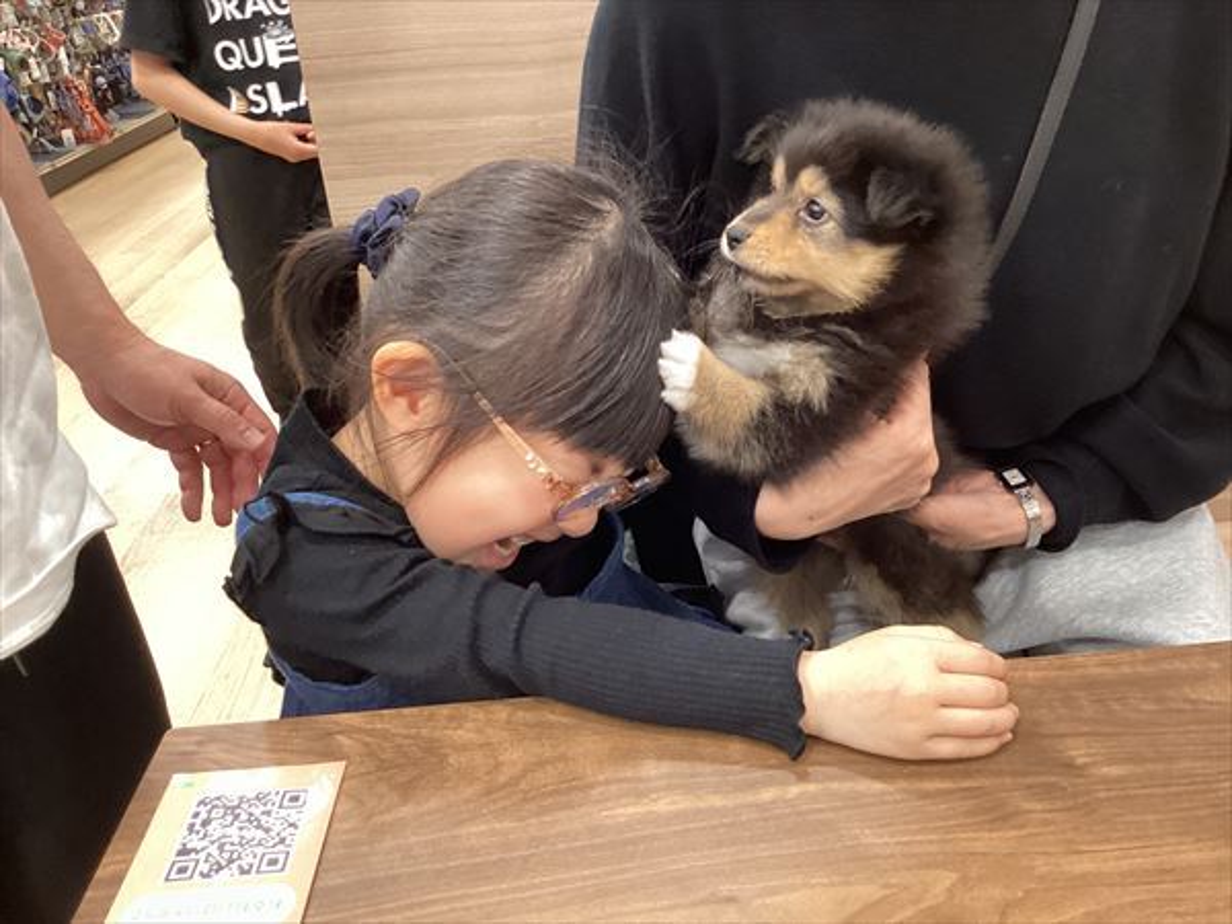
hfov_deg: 58.4
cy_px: 462
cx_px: 616
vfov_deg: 45.4
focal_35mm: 31
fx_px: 1103
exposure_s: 1/60
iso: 200
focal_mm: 3.3
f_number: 2.4
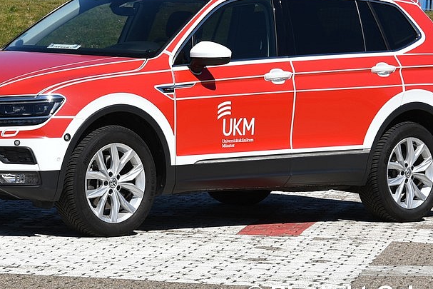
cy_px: 91
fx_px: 1516
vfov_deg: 10.9
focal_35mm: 126
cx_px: 169
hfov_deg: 16.2
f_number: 11
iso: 200
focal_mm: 85
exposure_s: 1/500
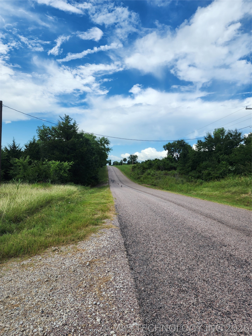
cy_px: 168
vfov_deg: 73.9
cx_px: 126
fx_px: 223
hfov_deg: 58.9
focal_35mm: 23
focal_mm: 6.4
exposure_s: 1/1093
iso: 12
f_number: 1.8
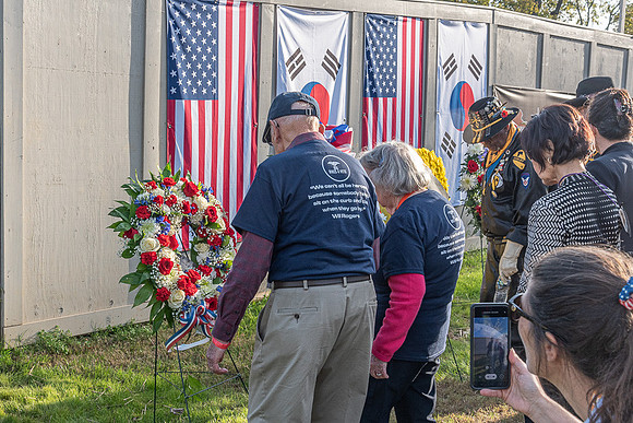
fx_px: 914
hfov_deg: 37.7
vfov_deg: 26.0
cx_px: 200
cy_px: 236
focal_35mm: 52
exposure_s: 1/320
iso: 500
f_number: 9
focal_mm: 38
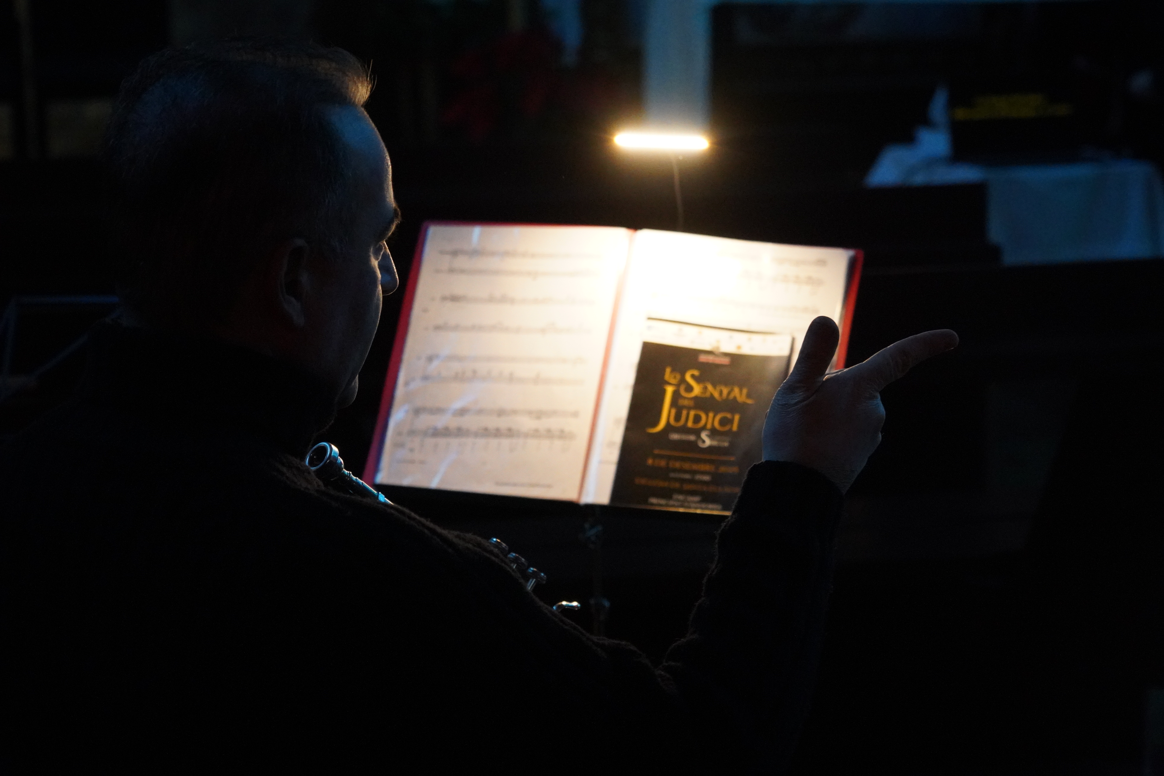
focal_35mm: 85
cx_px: 582
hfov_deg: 23.9
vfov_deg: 16.1
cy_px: 388
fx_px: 2748
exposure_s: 1/80
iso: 12800
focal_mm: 85
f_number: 5.6
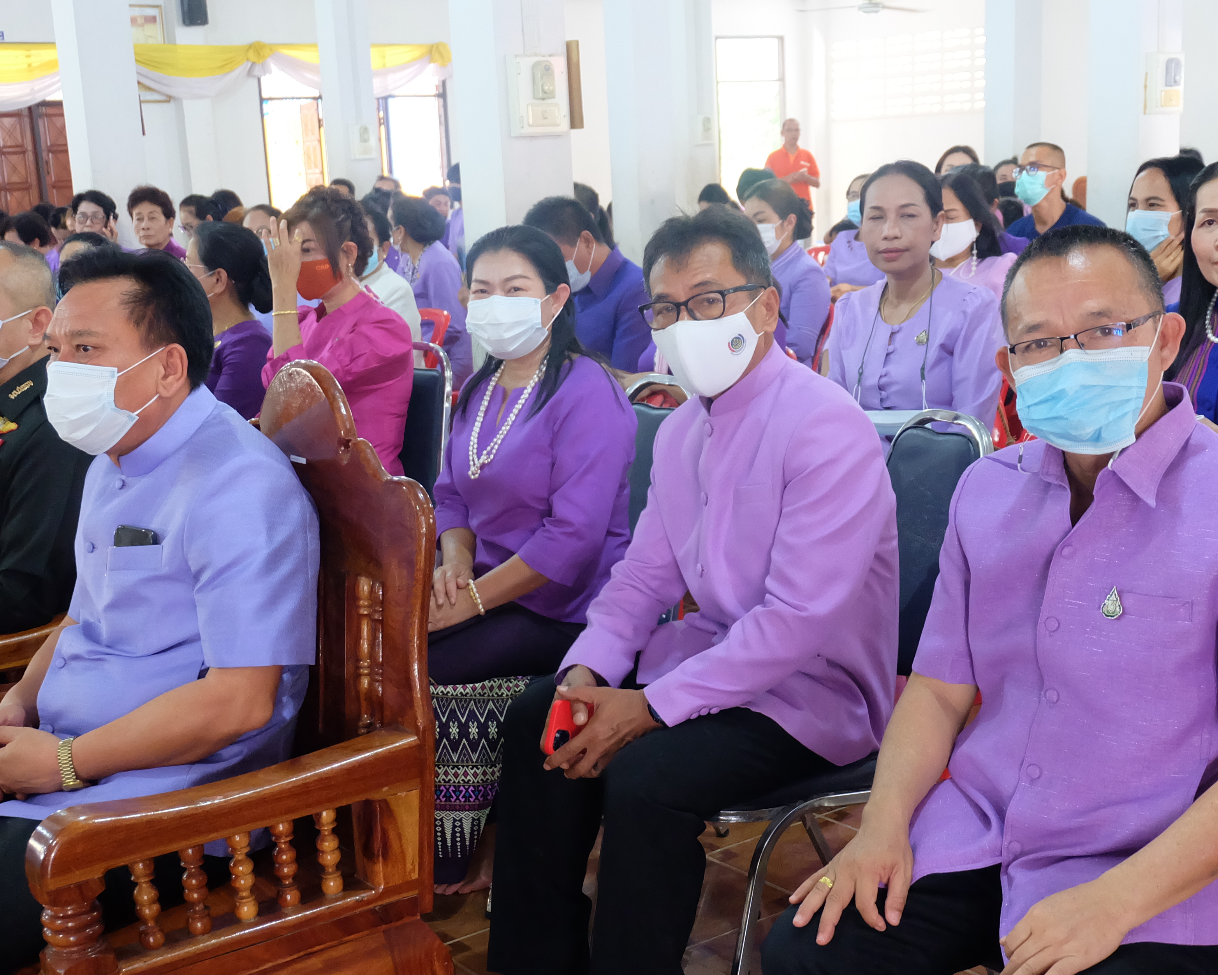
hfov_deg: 39.5
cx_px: 634
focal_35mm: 47
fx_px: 1694
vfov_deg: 32.0
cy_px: 598
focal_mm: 21.1
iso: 5000
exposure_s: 1/70
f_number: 4
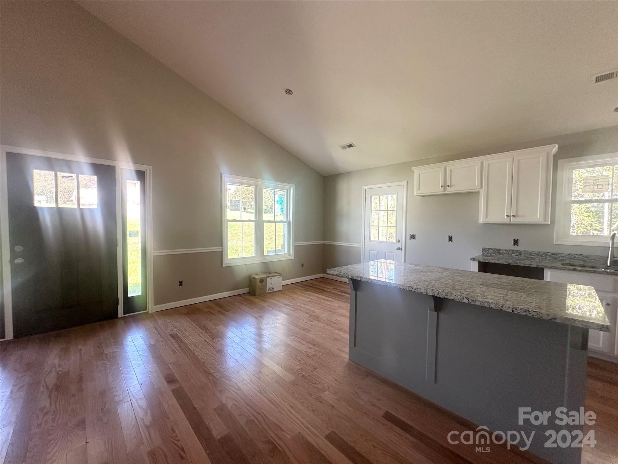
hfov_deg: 102.1
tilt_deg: -1.8
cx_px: 309
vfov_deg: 85.7
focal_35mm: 14
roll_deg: -0.9
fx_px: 250
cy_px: 232
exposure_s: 1/99
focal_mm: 2.22
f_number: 2.2
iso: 100
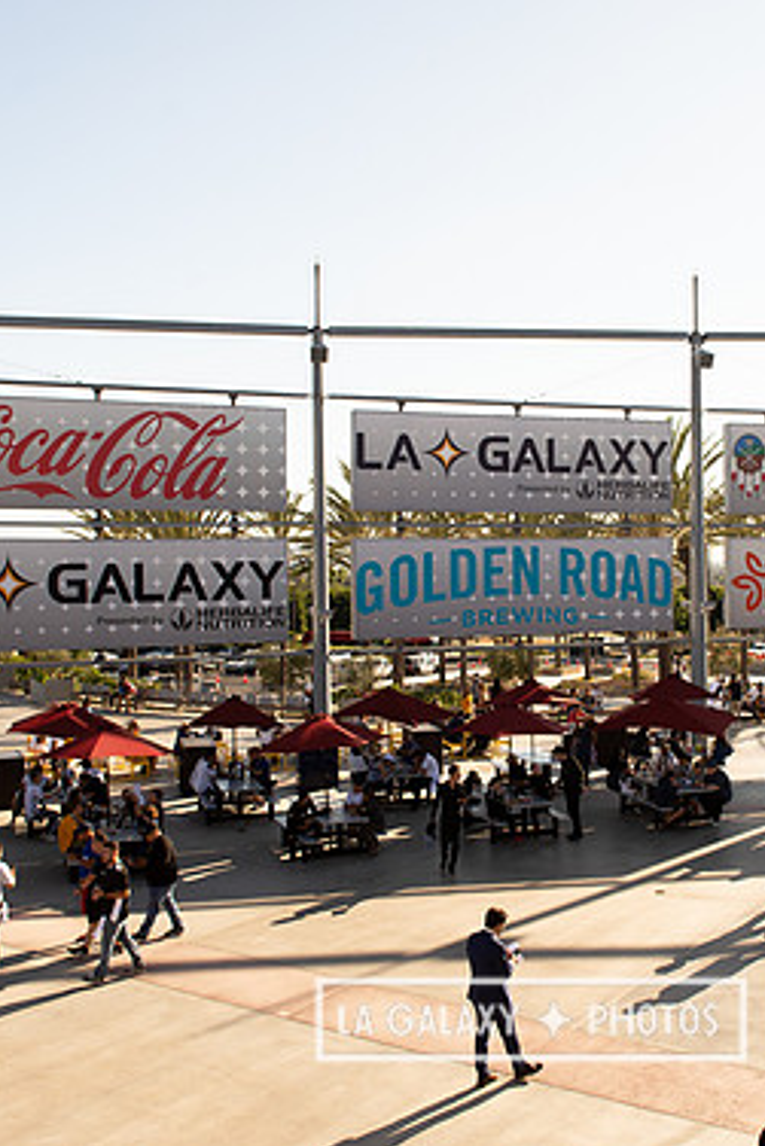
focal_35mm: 37
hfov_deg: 35.5
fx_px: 1178
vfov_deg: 51.9
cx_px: 530
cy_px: 562
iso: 200
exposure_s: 1/1000
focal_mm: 24
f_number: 5.6
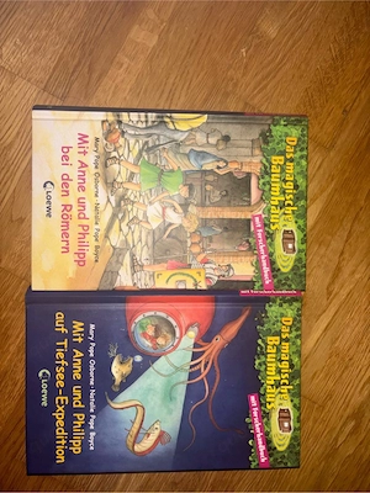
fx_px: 371
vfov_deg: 67.3
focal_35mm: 26
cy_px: 246
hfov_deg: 53.1
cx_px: 185
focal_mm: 5.96
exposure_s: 1/4
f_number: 1.6
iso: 32
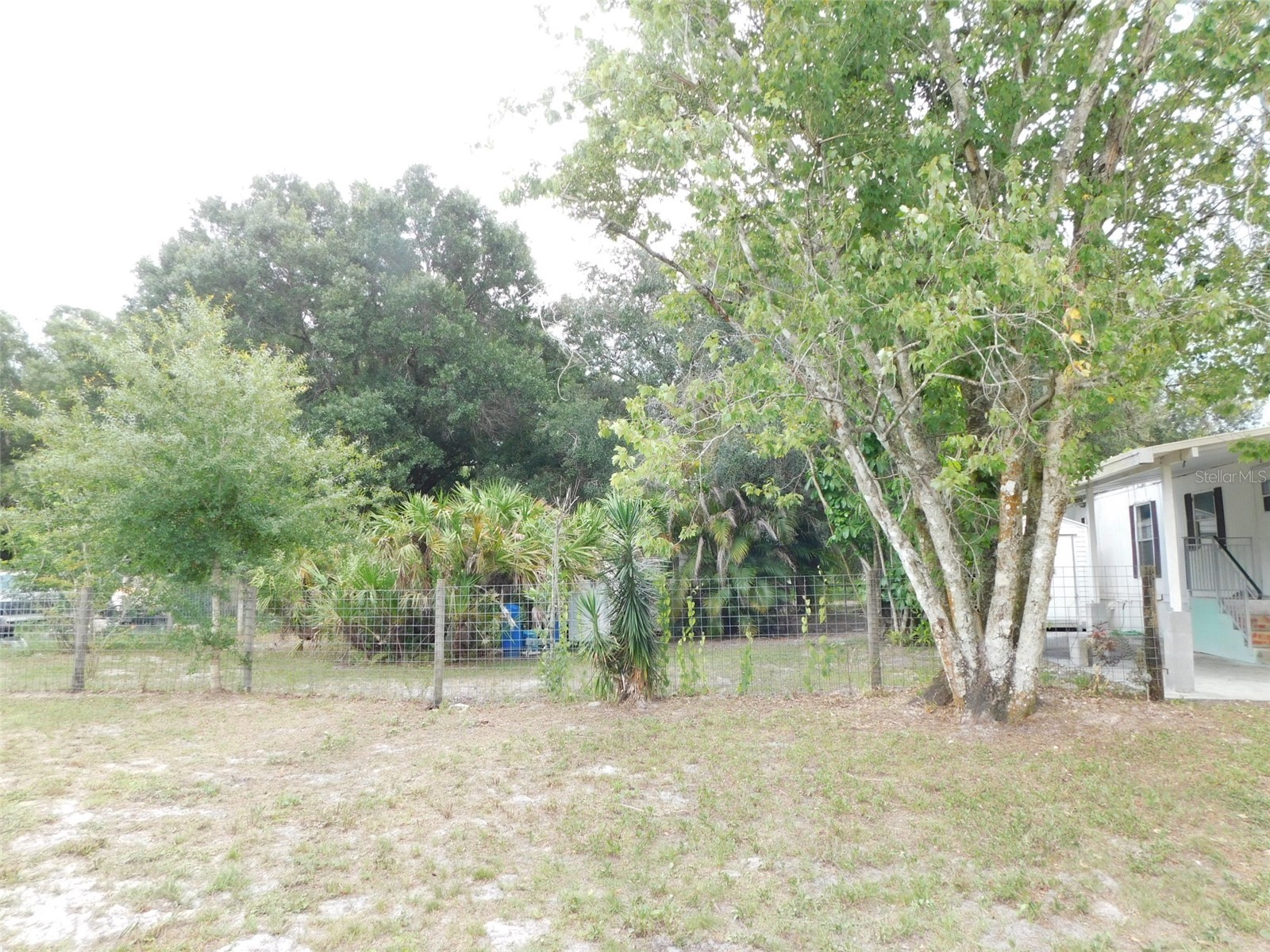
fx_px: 844
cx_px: 635
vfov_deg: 58.9
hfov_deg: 73.9
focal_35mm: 23
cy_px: 476
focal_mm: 4
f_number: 3
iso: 125
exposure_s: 1/125
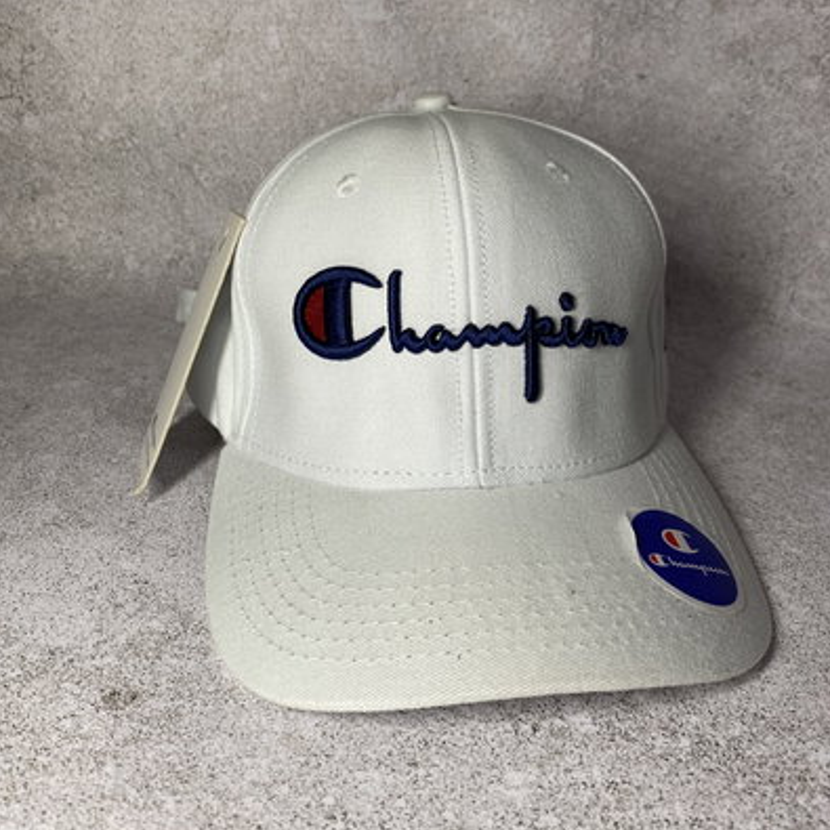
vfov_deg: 52.3
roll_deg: +0.0
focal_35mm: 31
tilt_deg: -21.6
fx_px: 841
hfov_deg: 52.5
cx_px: 412
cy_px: 354
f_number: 1.8
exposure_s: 1/100
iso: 64
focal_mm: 4.25
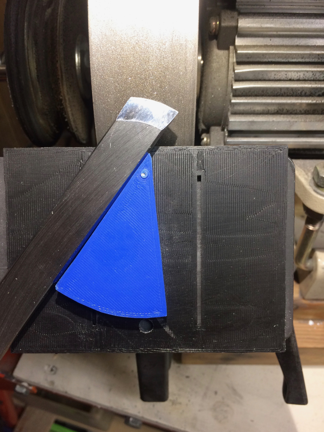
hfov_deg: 48.2
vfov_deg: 61.7
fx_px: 362
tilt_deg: -52.7
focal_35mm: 29
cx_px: 162
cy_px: 216
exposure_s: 1/33
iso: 100
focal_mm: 4.15
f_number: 2.2
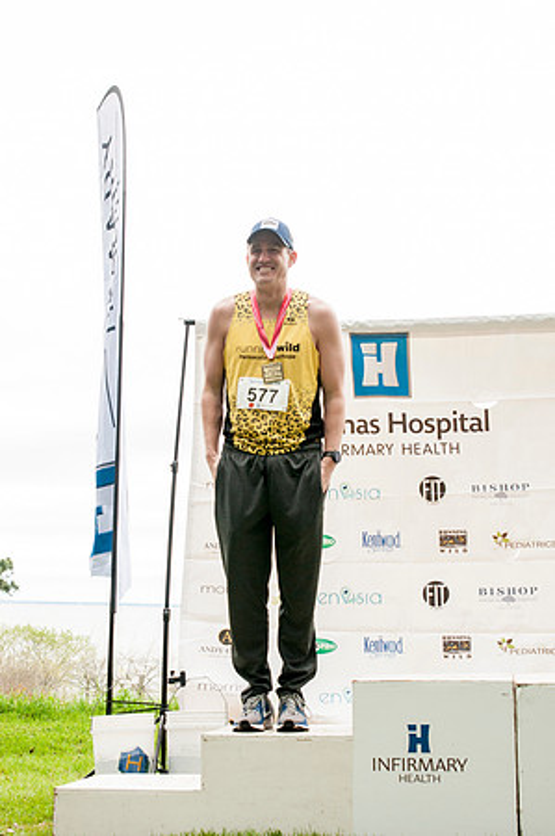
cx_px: 278
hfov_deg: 23.7
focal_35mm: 57
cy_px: 418
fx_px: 1321
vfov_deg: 35.1
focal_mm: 38
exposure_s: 1/200
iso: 800
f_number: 6.3
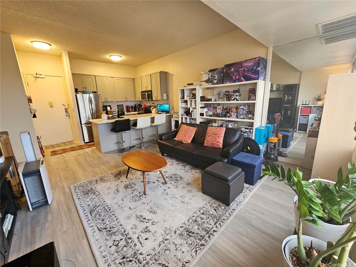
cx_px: 178
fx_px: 134
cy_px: 134
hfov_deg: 106.2
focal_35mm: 13
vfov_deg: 89.9
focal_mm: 2.2
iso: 320
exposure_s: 1/40
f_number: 2.2
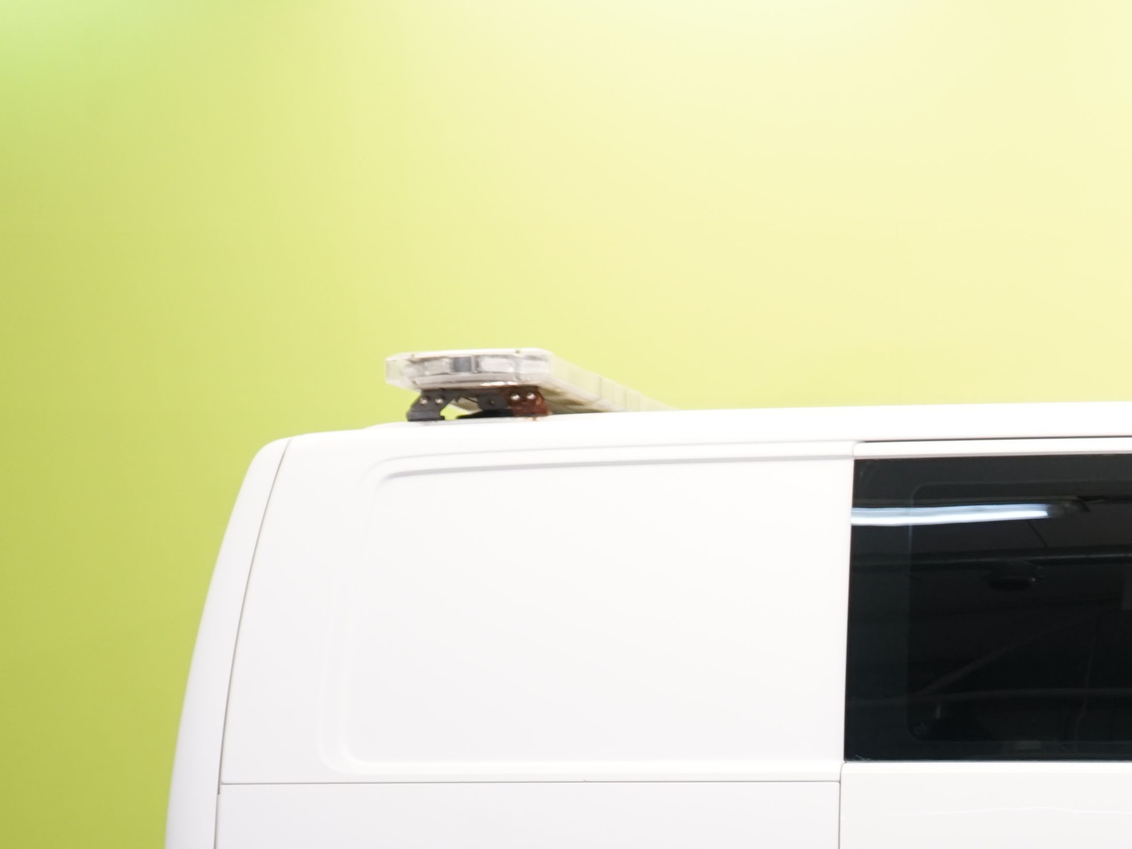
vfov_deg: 9.3
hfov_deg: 12.2
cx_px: 1456
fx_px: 5134
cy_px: 977
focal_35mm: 157
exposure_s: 1/30
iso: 500
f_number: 5
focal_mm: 60
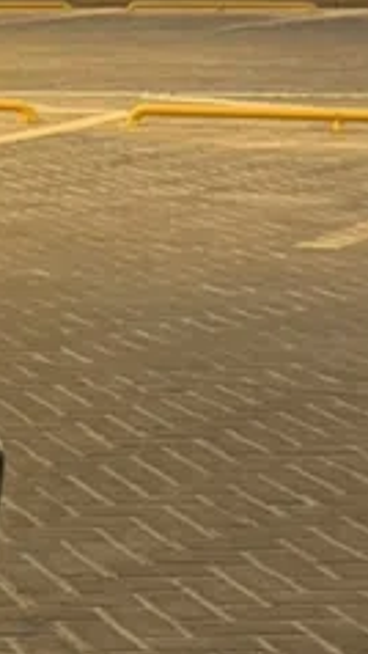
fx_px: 2600
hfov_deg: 6.8
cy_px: 62
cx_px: -972
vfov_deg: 14.2
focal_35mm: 150
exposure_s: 1/49
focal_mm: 6.76
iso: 640
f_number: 1.78
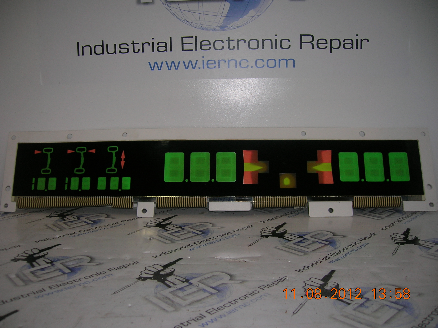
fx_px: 430
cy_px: 164
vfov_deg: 41.7
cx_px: 219
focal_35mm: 34
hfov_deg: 54.0
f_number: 2.9
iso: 50
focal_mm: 5.7
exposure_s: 1/60.1
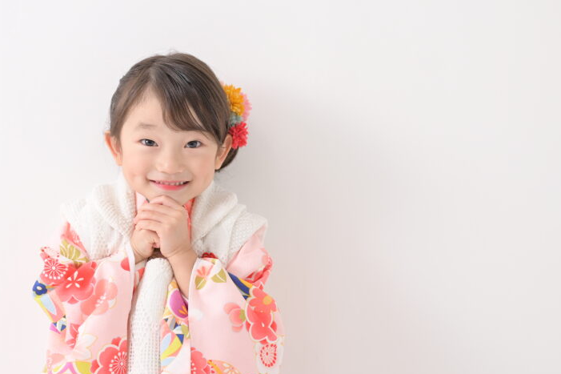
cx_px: 175
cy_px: 241
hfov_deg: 27.5
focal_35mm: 73
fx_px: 1137
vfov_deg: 18.6
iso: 125
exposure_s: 1/160
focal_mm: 50
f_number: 2.8
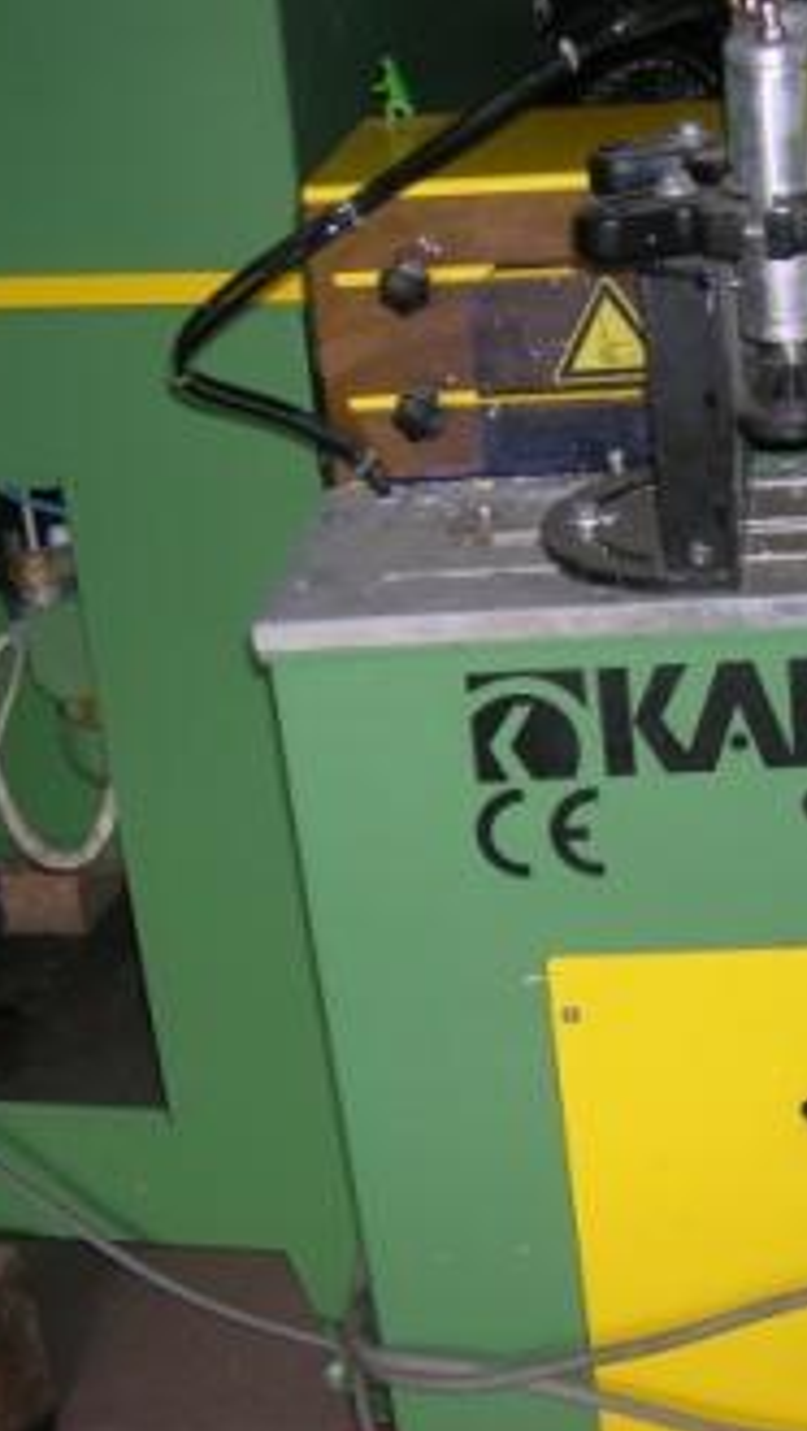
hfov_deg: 18.8
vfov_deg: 33.8
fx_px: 2355
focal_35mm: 62
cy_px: 718
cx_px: 842
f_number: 3.1
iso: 50
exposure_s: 1/60.1
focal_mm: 7
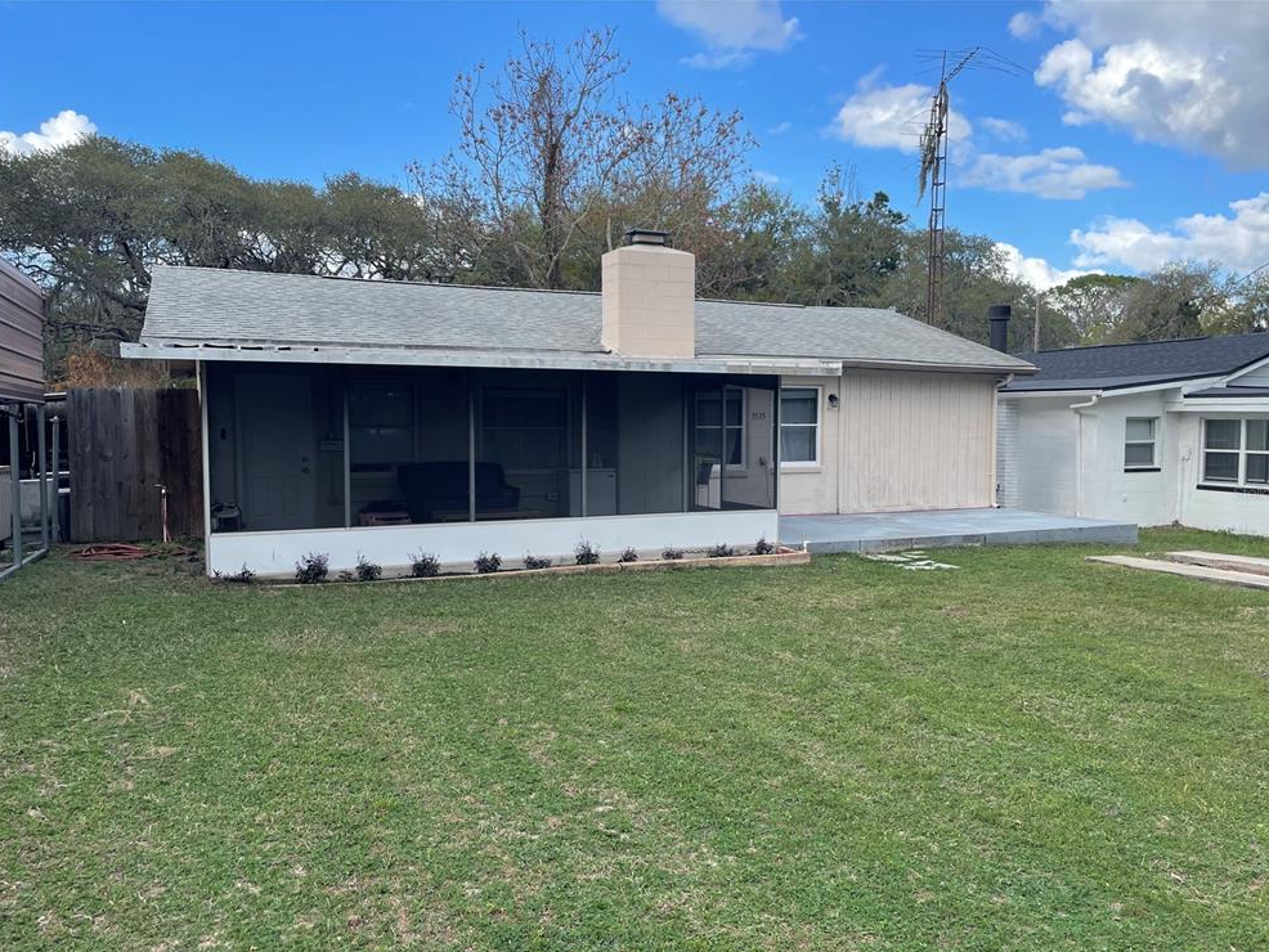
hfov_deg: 65.3
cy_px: 493
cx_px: 653
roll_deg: +1.2
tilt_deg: -4.3
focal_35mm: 27
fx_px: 990
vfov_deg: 51.4
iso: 32
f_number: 1.6
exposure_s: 1/1171
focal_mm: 4.2
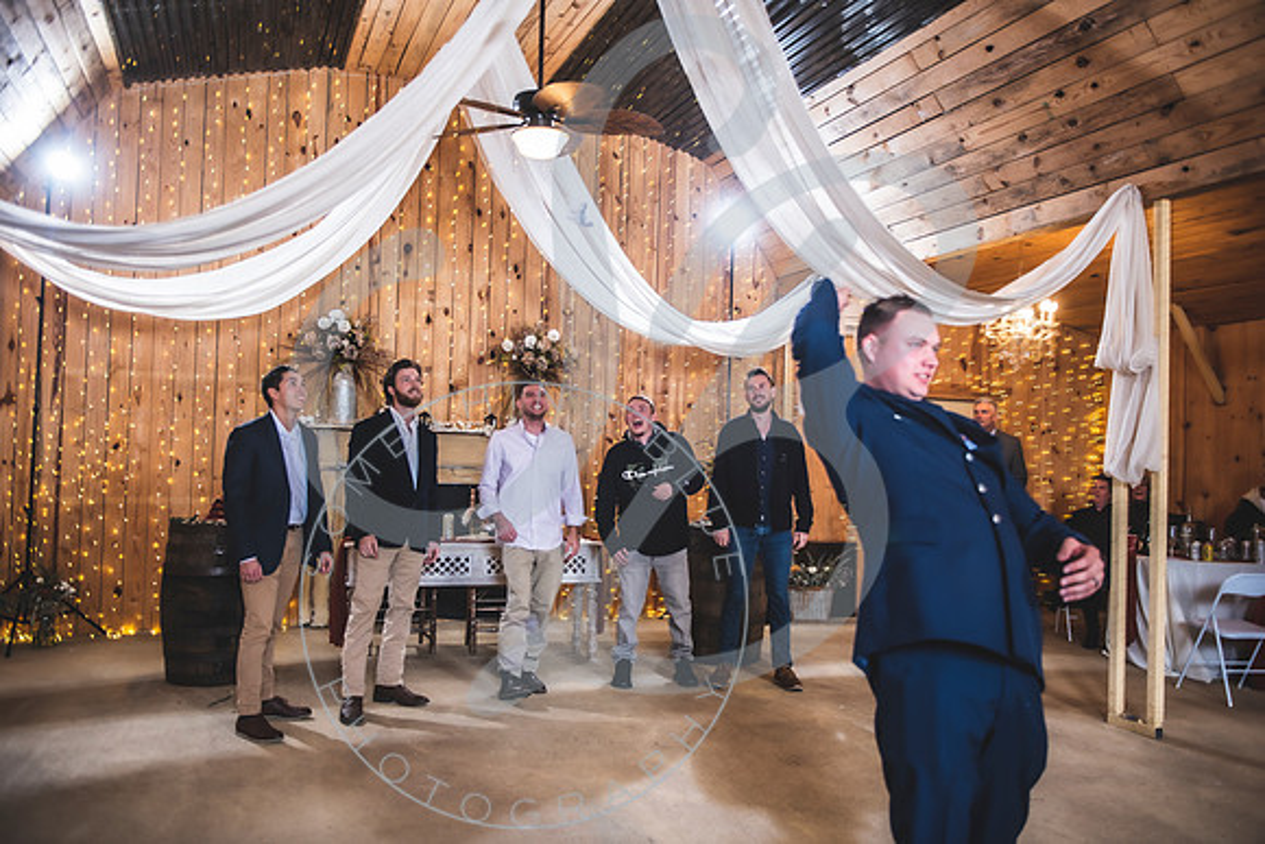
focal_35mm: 29
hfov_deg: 63.6
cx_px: 632
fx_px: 1019
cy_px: 422
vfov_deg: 45.0
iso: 500
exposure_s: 1/125
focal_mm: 29
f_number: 2.8
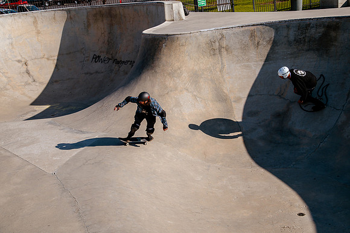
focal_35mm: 50
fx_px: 486
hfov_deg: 39.6
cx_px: 175
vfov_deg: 27.0
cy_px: 116
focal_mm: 50
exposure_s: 1/500
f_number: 10
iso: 200
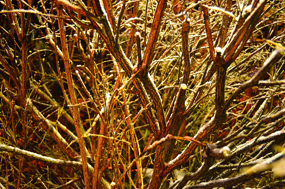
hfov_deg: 53.2
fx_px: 284
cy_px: 94
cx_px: 142
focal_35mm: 36
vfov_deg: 36.7
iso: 6400
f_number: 4
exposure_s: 1/8
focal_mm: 24
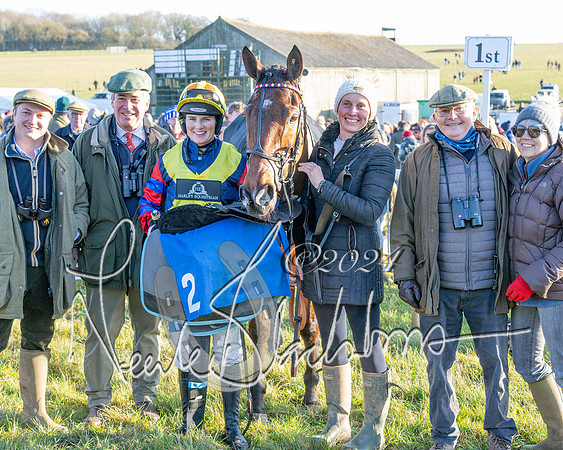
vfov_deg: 24.9
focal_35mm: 61
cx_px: 305
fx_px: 1019
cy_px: 224
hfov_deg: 30.9
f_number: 4
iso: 400
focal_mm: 35
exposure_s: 1/400
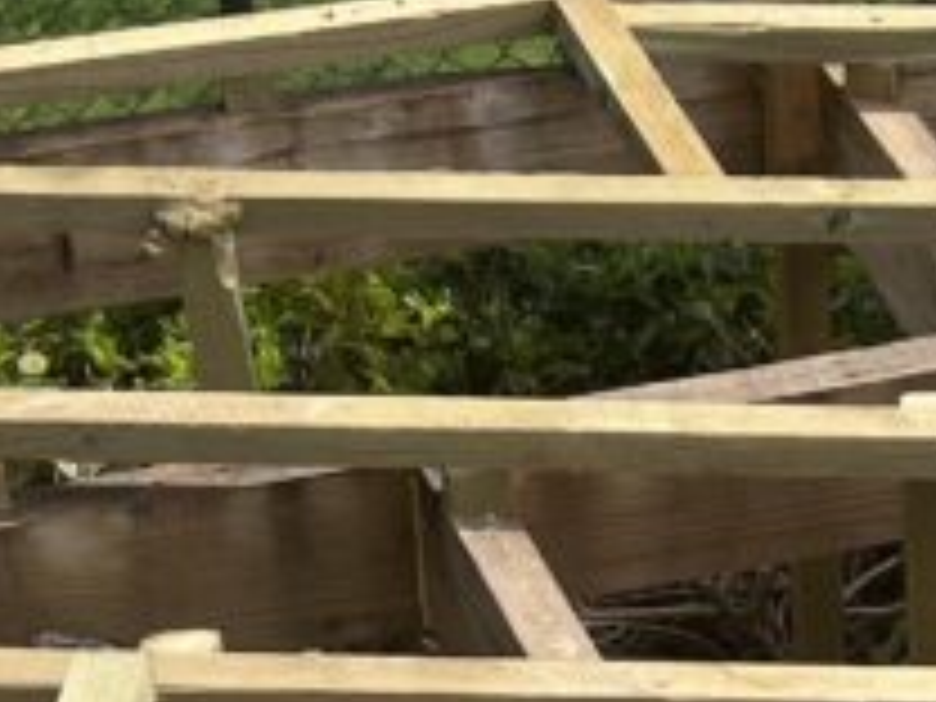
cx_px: 963
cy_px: 1400
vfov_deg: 10.6
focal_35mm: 128
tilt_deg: -45.7
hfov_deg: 15.1
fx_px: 3461
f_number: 1.5
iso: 50
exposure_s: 1/3165
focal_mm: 5.7
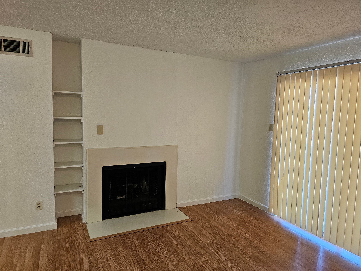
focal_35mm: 23
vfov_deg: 58.9
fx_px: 240
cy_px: 136
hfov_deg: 73.9
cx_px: 180
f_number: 1.7
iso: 250
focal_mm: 6.3
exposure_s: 1/120
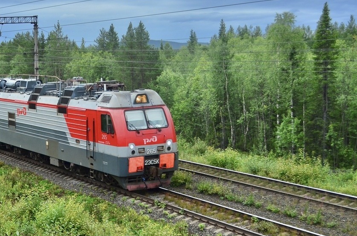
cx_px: 60
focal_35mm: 70
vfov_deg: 19.3
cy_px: 95
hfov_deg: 28.2
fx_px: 692
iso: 320
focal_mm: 26
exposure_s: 1/500
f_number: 5
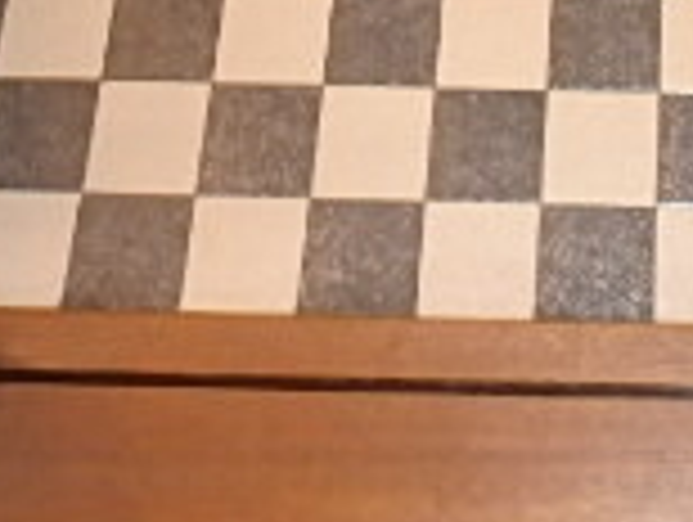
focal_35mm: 87
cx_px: 657
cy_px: -234
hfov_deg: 21.8
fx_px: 1744
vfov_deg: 15.8
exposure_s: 1/30
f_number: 3.5
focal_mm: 3.7
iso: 400
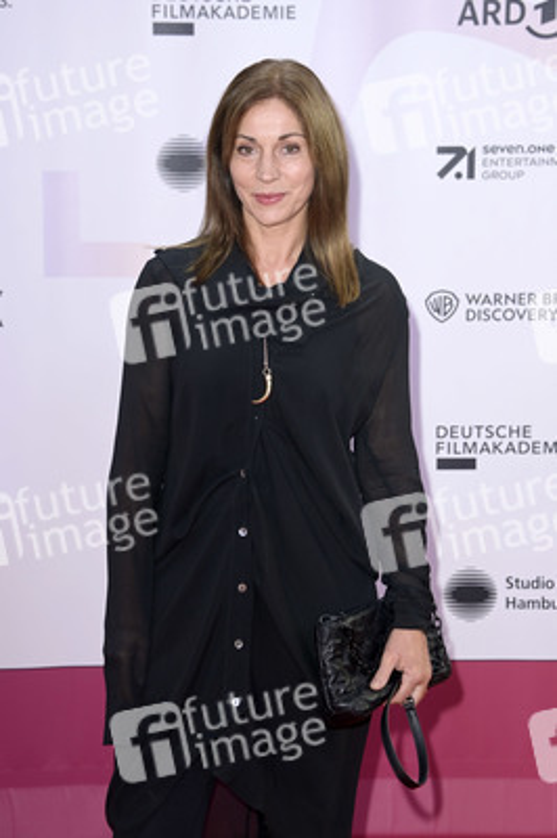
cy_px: 419
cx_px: 278
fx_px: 1813
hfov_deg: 17.5
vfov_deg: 26.0
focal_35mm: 78
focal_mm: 78
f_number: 5.6
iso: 400
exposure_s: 1/250
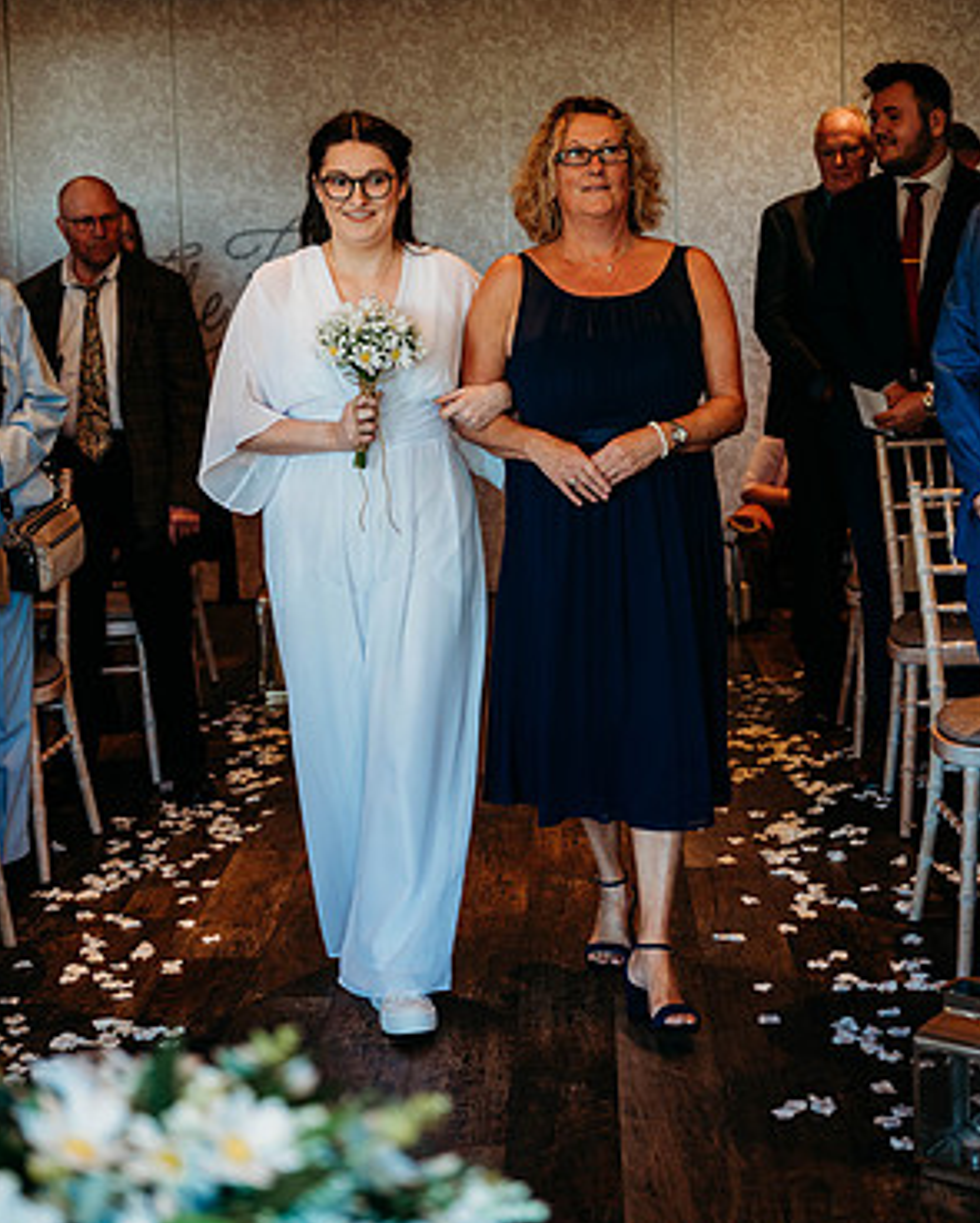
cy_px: 505
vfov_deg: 34.0
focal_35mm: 55
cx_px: 493
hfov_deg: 27.6
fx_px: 1992
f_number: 2.8
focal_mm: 48
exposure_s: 1/200
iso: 1100
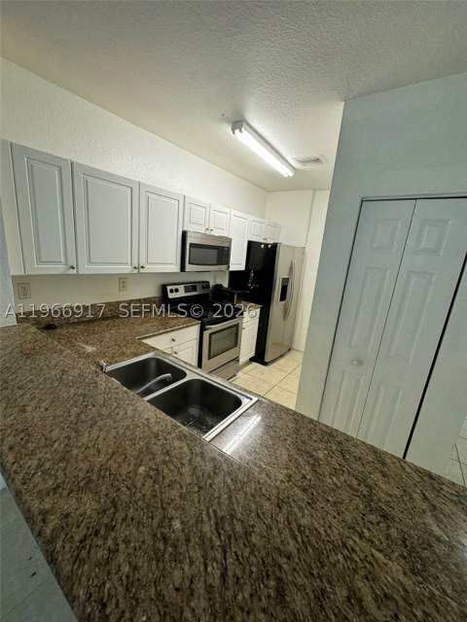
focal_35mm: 14
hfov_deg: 85.7
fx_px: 252
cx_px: 234
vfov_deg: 102.1
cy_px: 311
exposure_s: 1/120
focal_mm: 2.22
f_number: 2.2
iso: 200
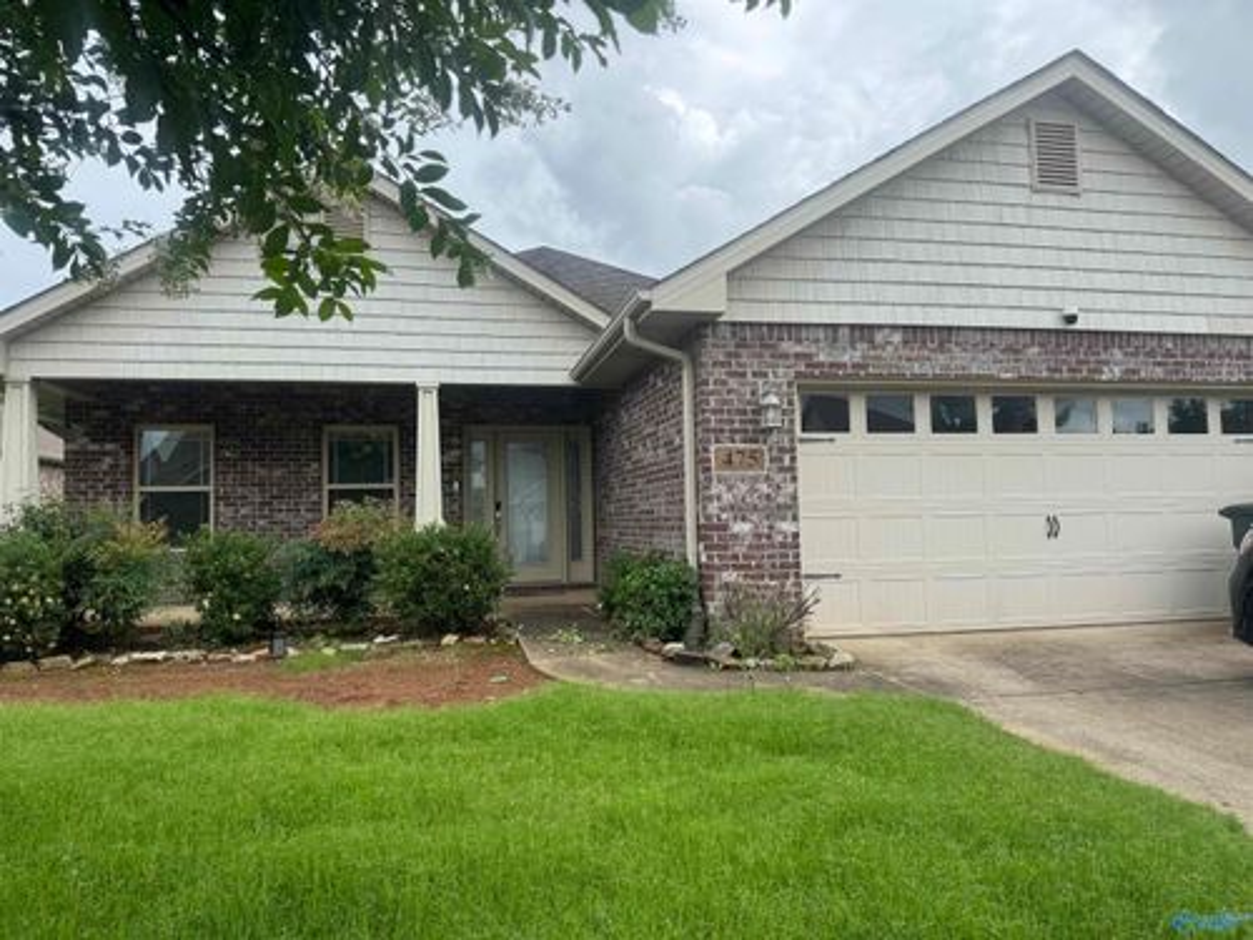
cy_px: 470
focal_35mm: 24
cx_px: 626
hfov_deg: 71.6
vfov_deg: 56.8
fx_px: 869
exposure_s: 1/1425
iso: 80
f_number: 1.78
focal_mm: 6.76
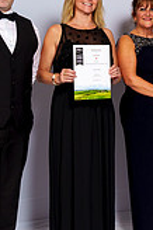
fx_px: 556
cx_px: 192
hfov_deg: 15.0
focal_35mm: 87
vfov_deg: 23.3
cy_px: 88
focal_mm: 24
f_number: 8
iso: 100
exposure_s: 1/125
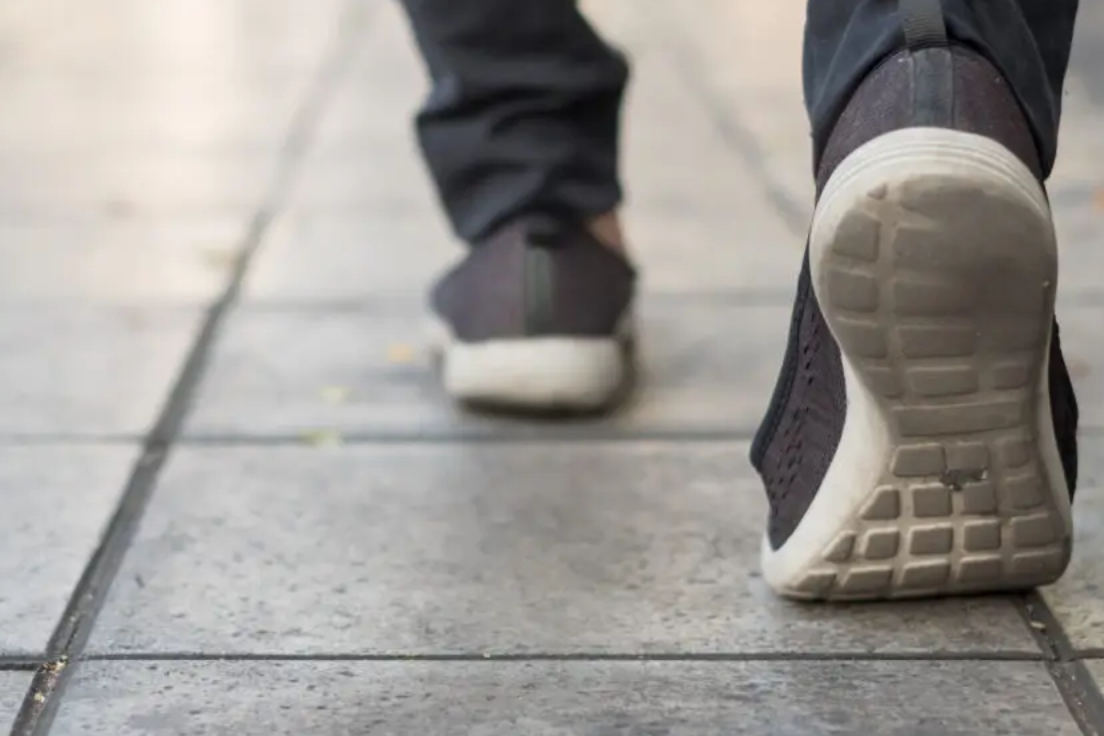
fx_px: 2944
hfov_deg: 21.2
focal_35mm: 96
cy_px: 257
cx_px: 584
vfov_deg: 14.2
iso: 800
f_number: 2
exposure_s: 1/1600
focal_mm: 35
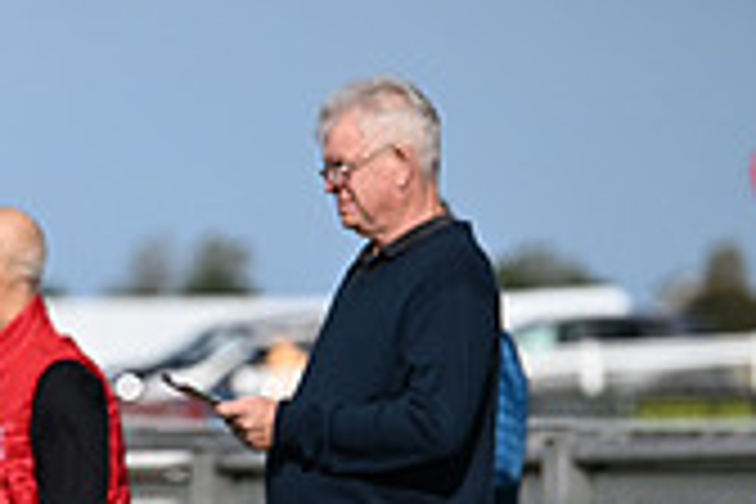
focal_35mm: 571
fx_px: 11990
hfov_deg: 3.6
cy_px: 781
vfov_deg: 2.4
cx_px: -518
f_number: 4
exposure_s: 1/10000
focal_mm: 165
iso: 500
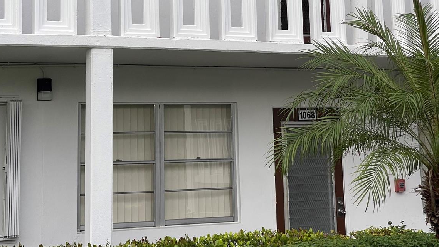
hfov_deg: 22.7
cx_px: 218
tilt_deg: +9.8
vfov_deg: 12.7
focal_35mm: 94
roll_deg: +1.1
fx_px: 1094
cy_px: -18
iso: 20
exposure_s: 1/183
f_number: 2.2
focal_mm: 7.5
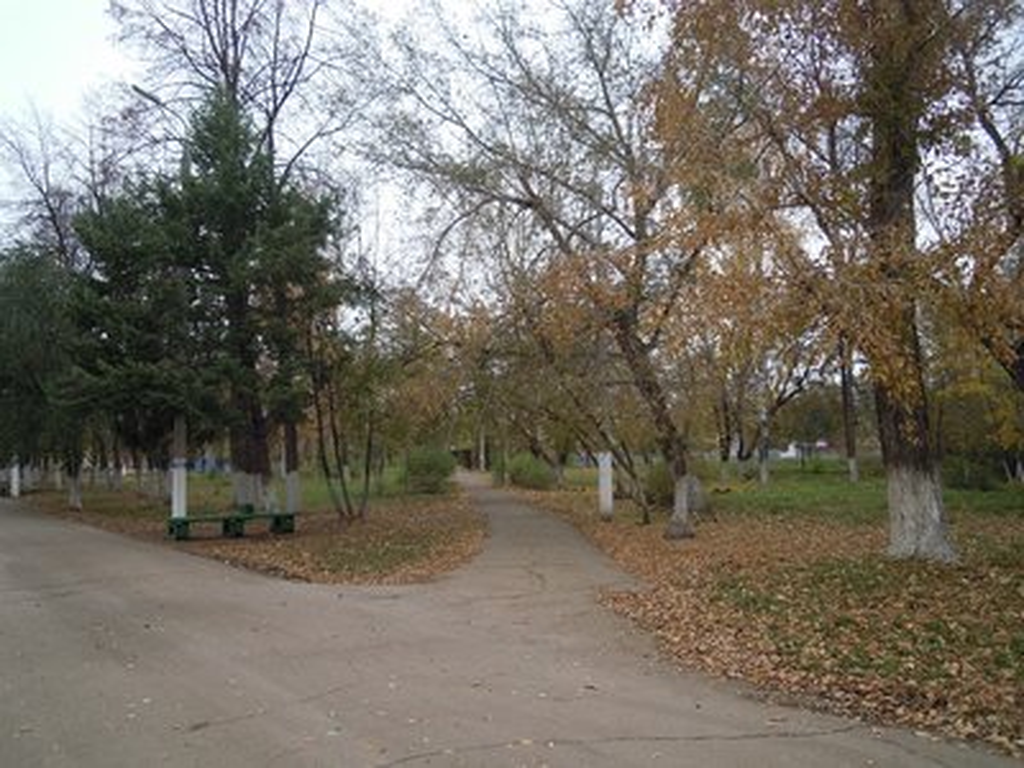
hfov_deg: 63.4
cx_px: 512
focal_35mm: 28
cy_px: 384
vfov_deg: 49.7
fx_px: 828
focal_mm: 5
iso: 100
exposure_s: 1/30
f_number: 2.7
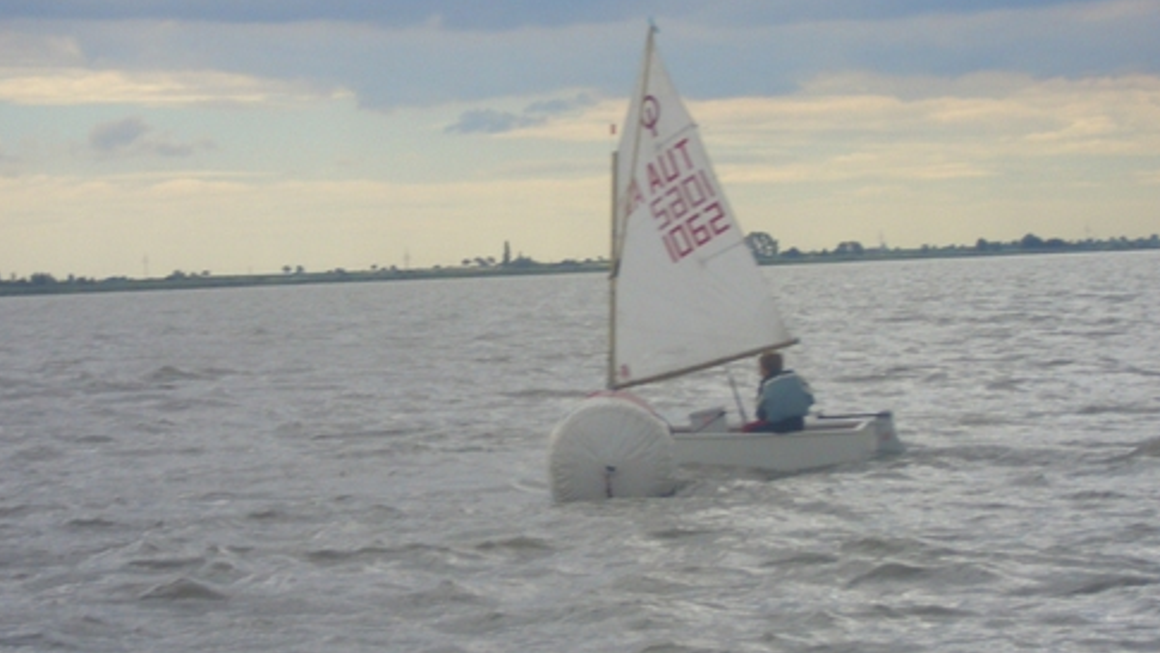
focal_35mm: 151
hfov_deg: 14.2
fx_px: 4645
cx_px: 531
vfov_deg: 8.0
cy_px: 258
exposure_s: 1/125
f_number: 7.7
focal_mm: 17.4
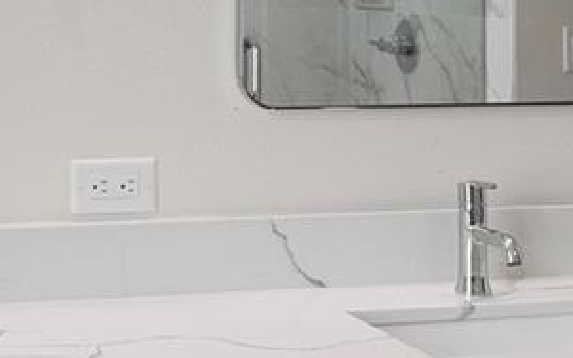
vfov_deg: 12.6
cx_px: 88
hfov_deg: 19.9
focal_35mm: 103
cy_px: 27
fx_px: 1608
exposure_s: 1/20
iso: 400
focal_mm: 19
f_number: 8
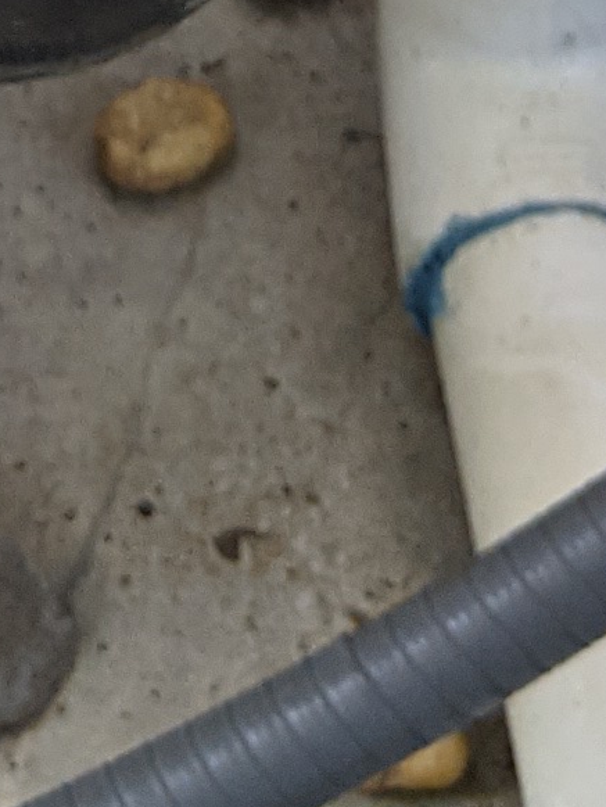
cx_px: -72
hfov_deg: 7.9
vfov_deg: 8.9
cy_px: -1470
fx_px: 4362
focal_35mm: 187
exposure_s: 1/148
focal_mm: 4.44
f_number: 1.8
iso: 57
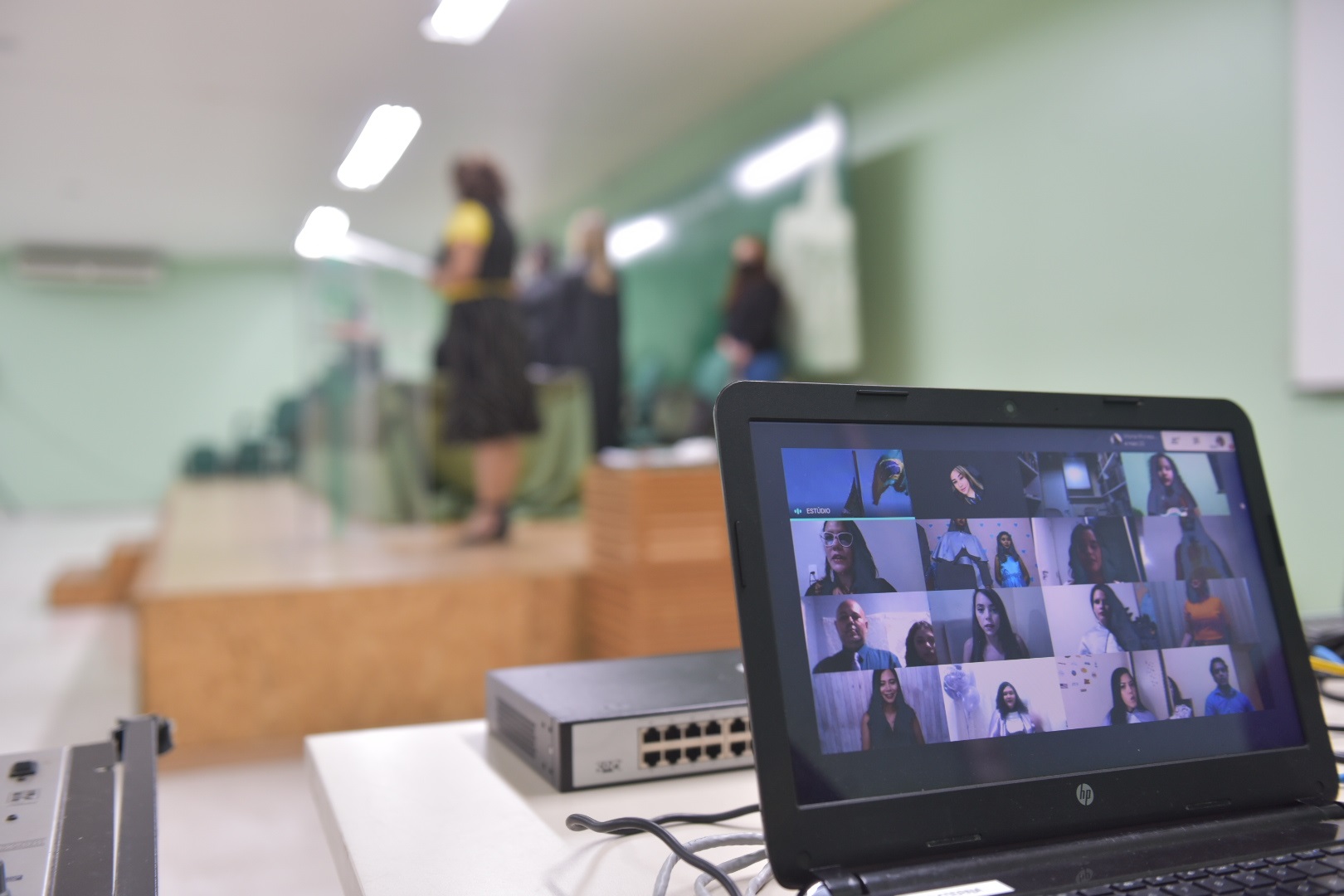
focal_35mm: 35
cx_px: 672
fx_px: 1307
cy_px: 448
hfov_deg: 54.4
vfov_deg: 37.9
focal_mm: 35
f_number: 3.5
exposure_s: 1/80
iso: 640
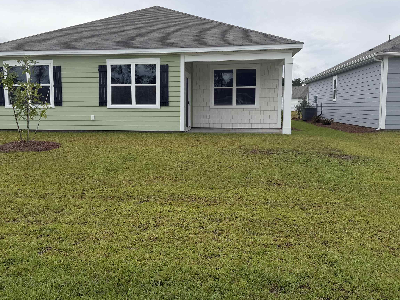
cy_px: 134
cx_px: 170
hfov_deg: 56.6
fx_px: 370
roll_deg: +0.1
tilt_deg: -4.5
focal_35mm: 32
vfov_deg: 44.1
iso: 80
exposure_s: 1/2801
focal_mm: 6.76
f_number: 1.78
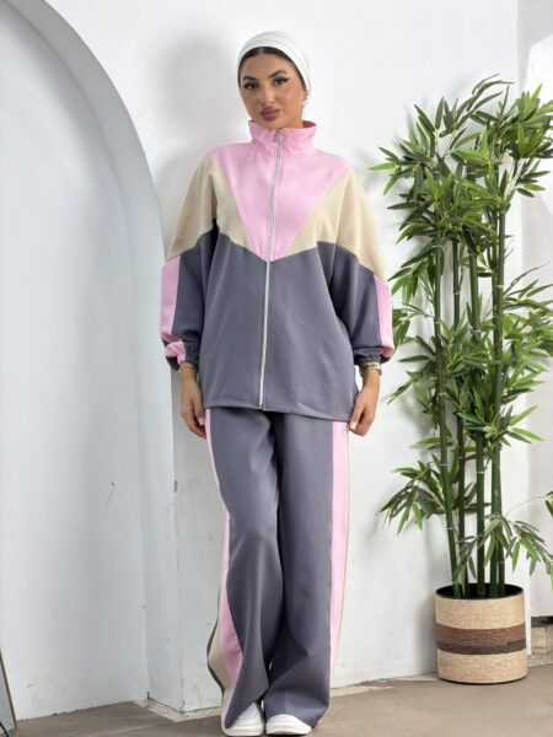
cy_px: 368
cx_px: 276
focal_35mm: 100
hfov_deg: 14.8
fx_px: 2130
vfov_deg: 19.6
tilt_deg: -5.9
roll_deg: +2.2
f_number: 2.8
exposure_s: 1/102
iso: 125
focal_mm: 16.89
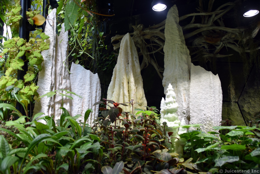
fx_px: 195
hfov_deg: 67.4
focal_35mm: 27
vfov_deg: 47.9
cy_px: 87
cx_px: 130
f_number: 4
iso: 400
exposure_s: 1/60
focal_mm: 18
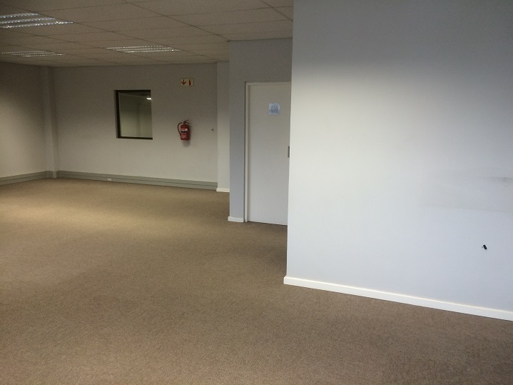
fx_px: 430
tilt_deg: -8.7
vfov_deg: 48.2
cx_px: 256
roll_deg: -1.2
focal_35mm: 29
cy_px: 192
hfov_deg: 61.7
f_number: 2.2
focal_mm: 4.15
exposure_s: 1/33
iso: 40
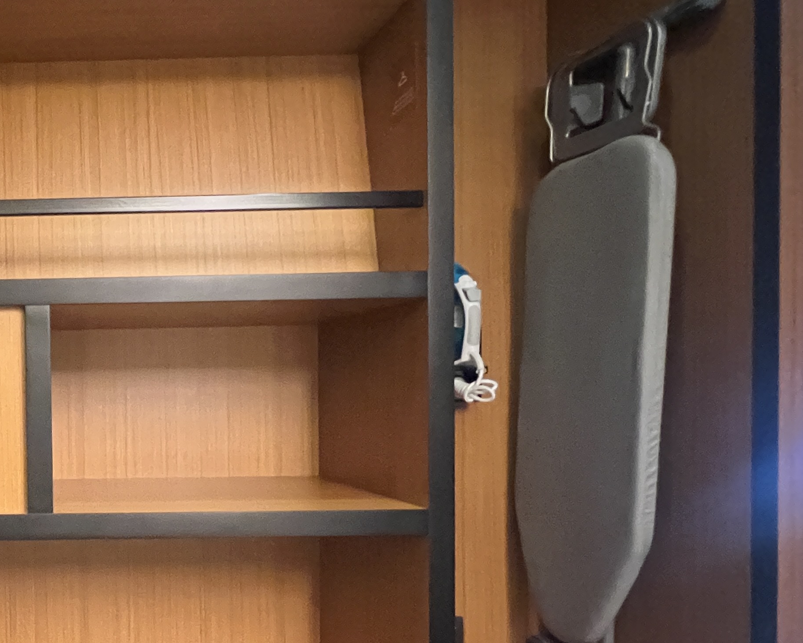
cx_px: 39
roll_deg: +1.1
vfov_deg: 50.9
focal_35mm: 28
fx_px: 666
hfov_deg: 52.3
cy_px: 411
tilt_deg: -0.5
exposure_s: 1/34
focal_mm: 1.57
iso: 800
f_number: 1.8
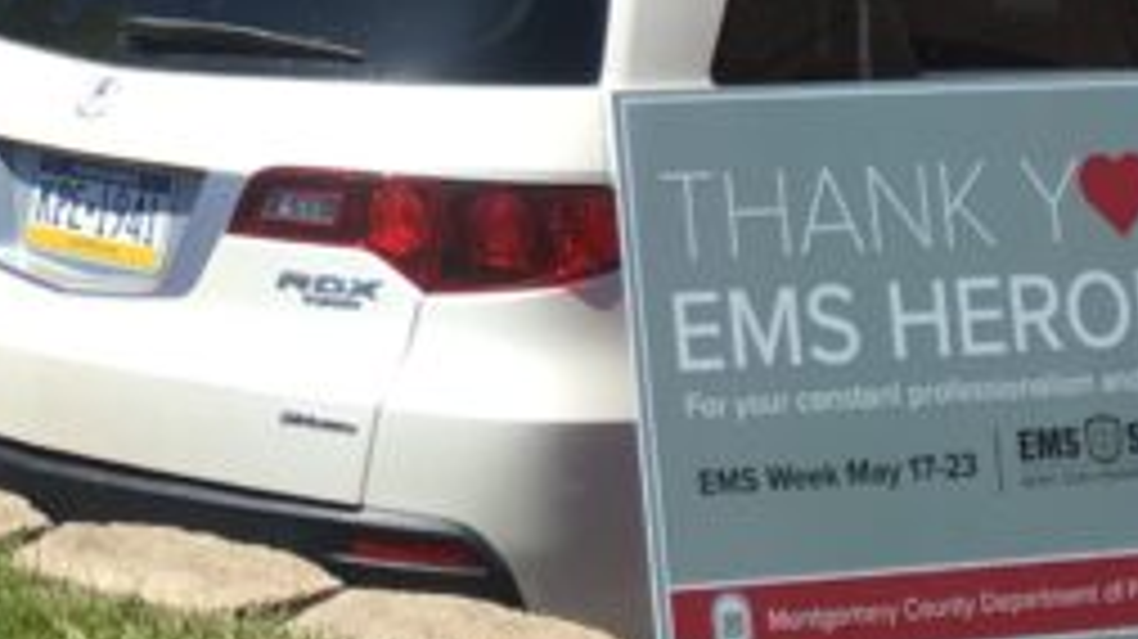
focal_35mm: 128
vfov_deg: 8.5
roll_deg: +2.3
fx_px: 3860
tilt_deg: +5.7
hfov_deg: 16.3
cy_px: -986
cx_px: -63
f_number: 2.2
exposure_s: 1/1083
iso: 25
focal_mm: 4.15
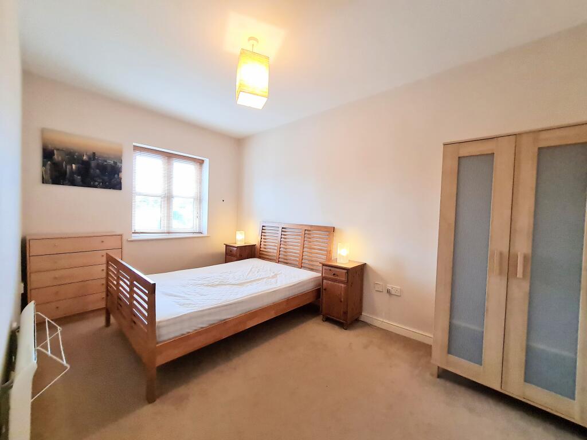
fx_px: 220
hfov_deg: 106.2
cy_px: 220
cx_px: 294
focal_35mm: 13
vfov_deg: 89.9
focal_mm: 1.74
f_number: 2.2
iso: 250
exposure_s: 1/50
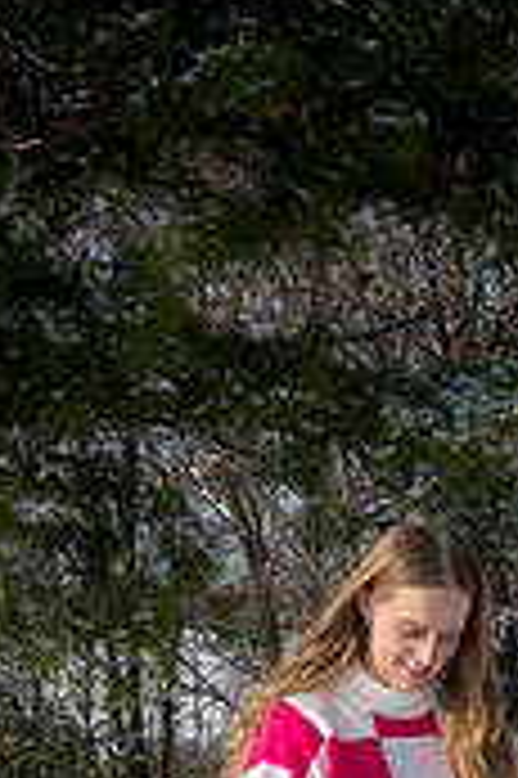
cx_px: 545
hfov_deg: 7.5
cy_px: 985
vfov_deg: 11.1
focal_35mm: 182
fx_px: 3936
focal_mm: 70
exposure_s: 1/800
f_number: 16
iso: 800
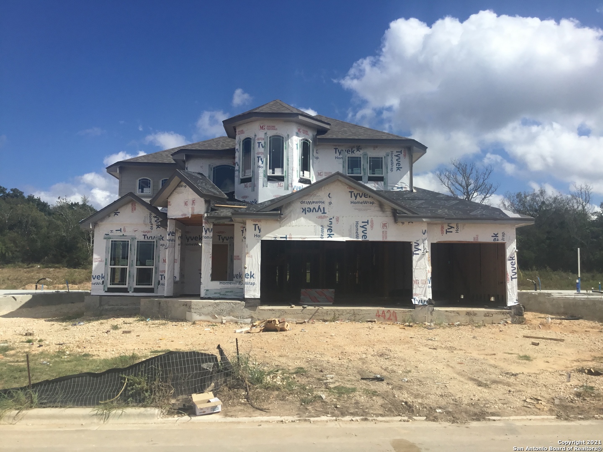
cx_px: 302
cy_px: 226
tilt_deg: +4.6
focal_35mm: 31
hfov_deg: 58.4
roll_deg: +1.5
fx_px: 540
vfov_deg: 45.4
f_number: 2.4
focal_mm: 3.3
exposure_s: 1/2146
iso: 25
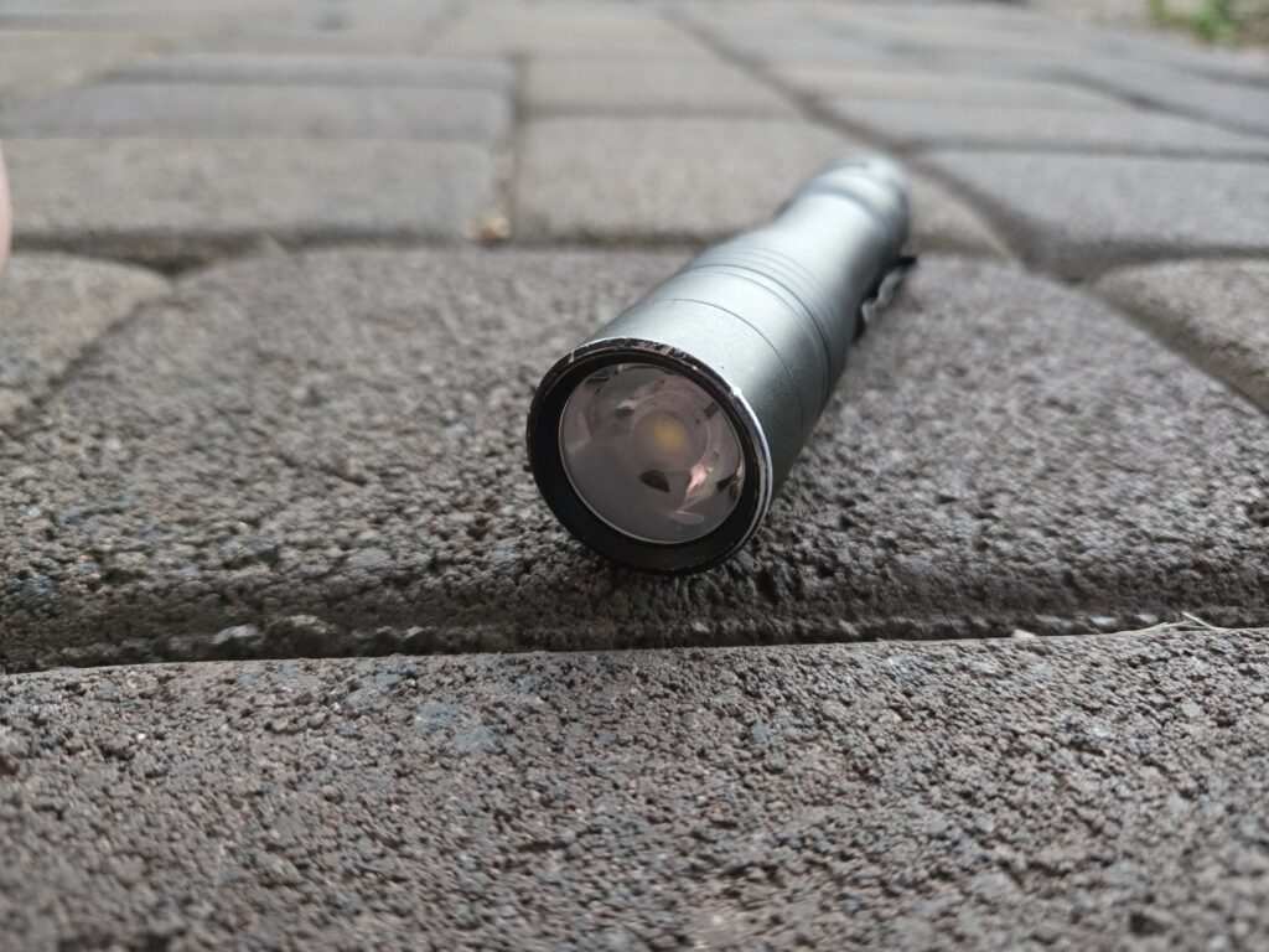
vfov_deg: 58.9
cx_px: 634
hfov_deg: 73.9
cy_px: 476
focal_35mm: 23
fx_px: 843
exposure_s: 1/60
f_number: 1.8
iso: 1250
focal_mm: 5.4
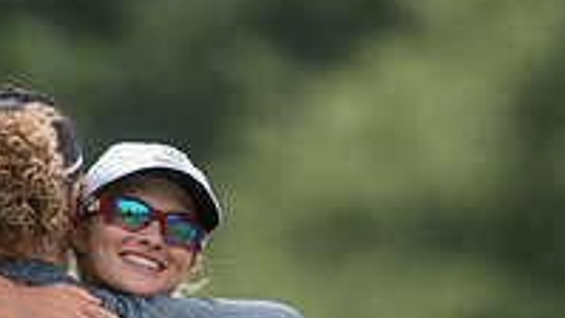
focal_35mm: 1127
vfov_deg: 1.1
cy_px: 605
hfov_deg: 1.9
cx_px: 182
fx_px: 16886
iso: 400
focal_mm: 300
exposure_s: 1/2000
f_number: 4
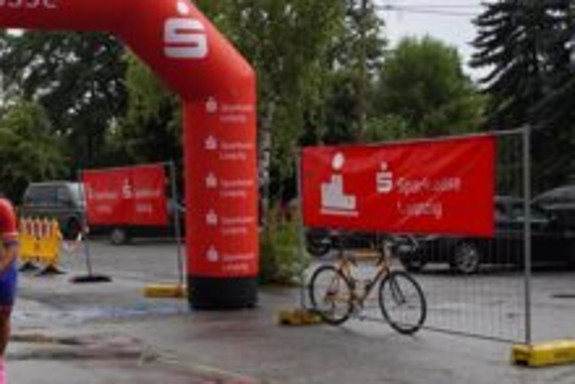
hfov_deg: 32.5
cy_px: 296
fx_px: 959
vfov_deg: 22.4
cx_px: 115
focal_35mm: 60
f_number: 6.3
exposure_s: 1/640
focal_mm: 22
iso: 1600
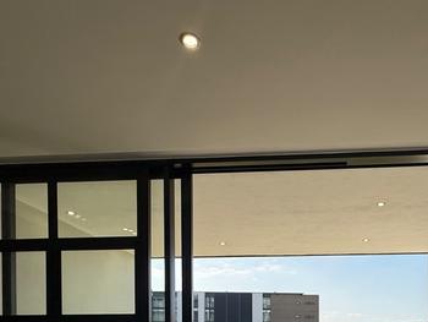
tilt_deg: +0.6
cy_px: 348
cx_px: 293
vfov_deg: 37.5
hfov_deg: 55.3
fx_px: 396
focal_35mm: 32
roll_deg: +0.2
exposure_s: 1/1399
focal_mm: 2.22
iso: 50
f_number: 2.2
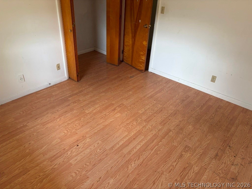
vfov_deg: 53.1
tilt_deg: -31.5
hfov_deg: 67.3
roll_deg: -3.9
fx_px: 189
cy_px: 94
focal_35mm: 26
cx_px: 126
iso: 125
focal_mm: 5.96
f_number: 1.6
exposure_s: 1/84
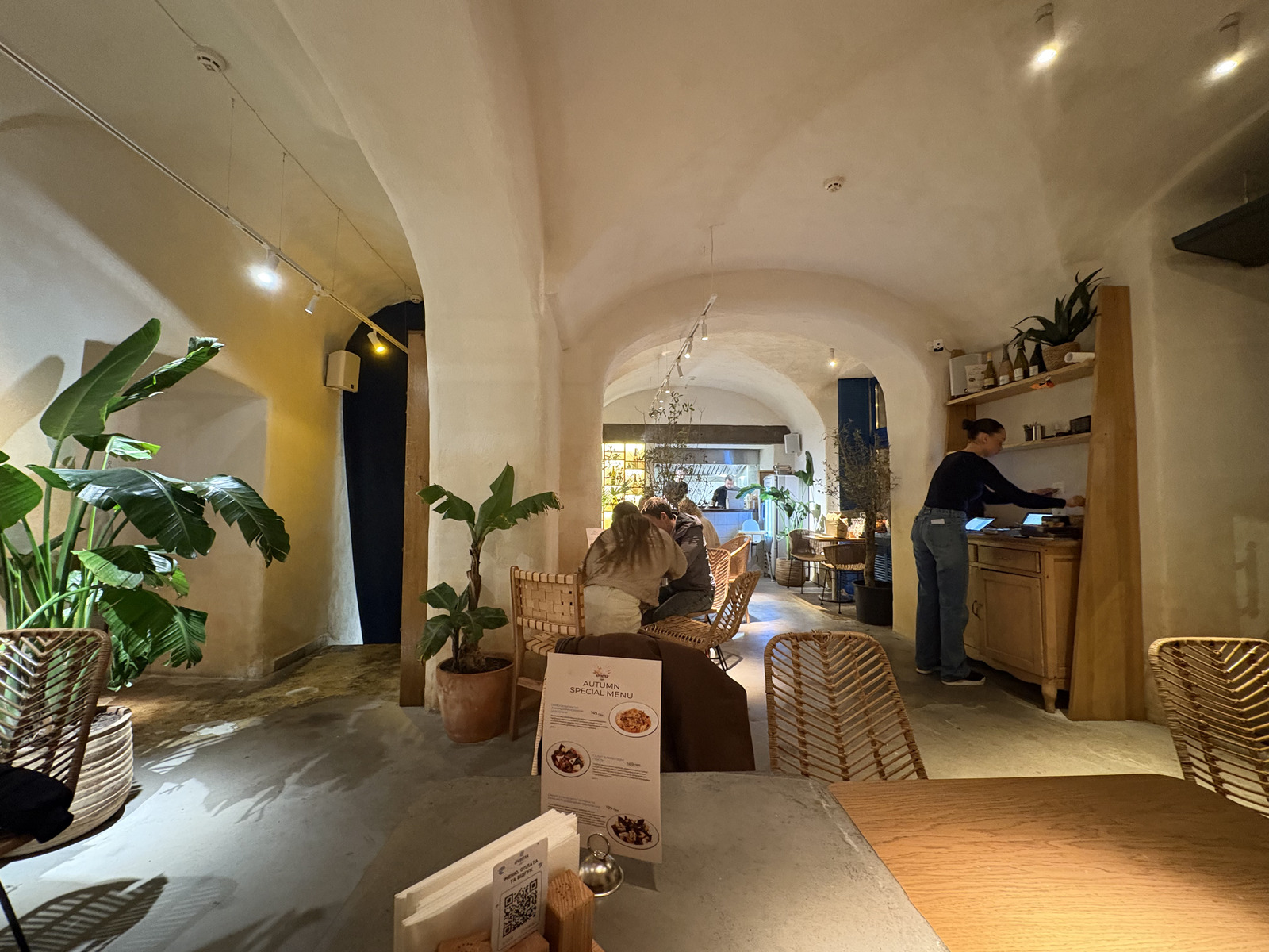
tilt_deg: +2.9
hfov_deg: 102.1
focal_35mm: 14
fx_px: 513
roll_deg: -0.3
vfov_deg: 85.7
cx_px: 634
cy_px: 476
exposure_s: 1/33
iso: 800
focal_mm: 2.22
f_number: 2.2
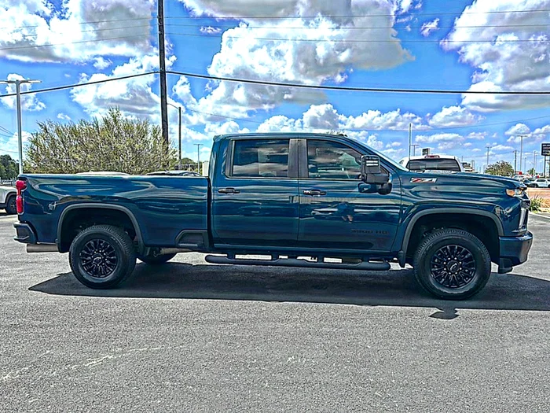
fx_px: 397
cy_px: 206
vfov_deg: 54.9
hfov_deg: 69.4
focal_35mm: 25
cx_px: 275
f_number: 1.78
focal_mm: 6.86
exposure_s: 1/4808
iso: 80
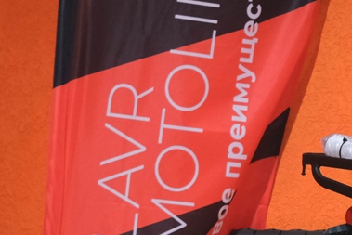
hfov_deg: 10.1
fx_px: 1898
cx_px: 600
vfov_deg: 7.1
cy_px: 159
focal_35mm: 194
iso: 1600
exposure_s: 1/100
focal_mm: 30.8
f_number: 4
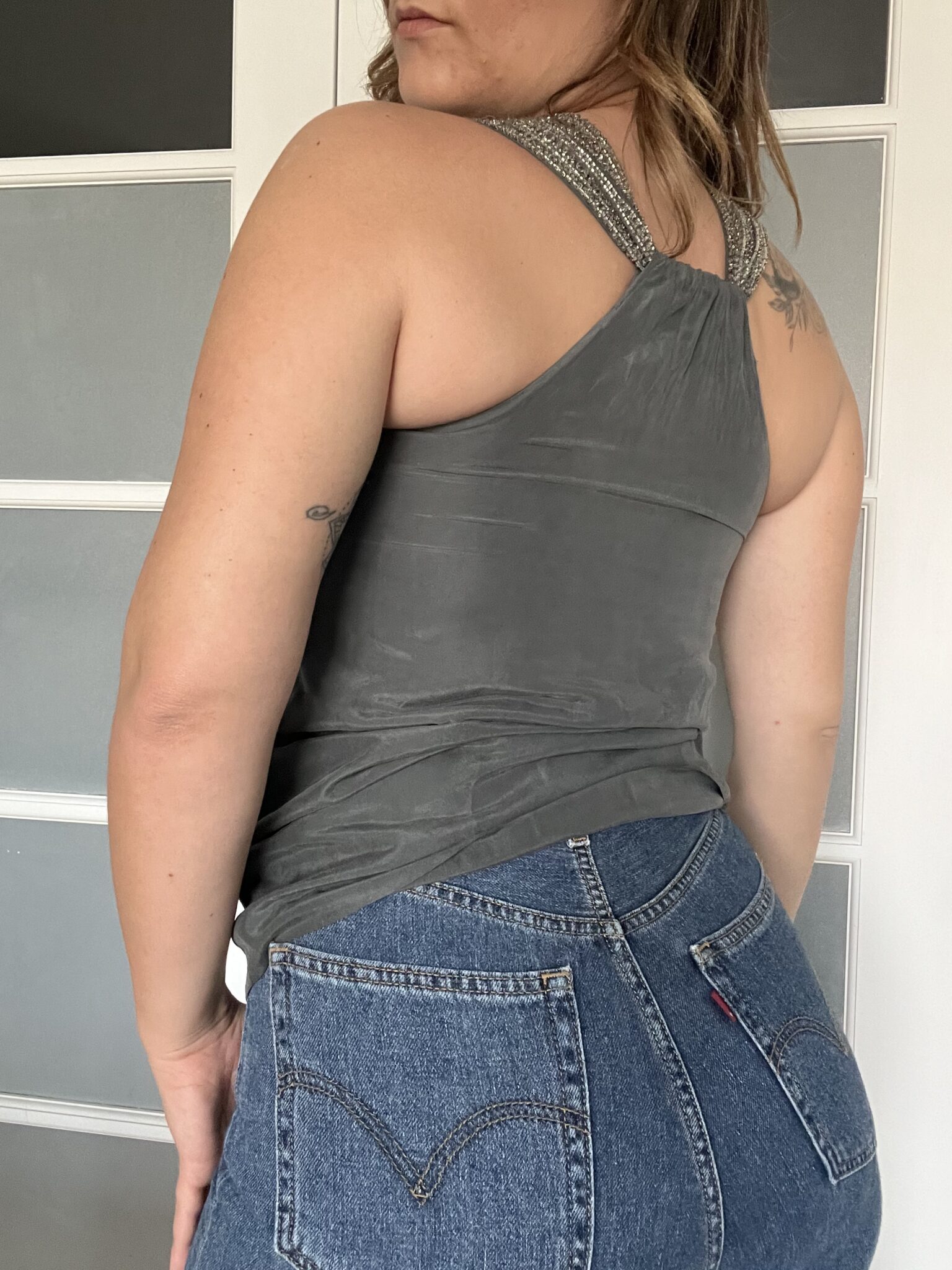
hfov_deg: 46.8
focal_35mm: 30
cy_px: 635
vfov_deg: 60.0
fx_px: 1100
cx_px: 476
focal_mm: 2.71
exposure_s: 1/60
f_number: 2.2
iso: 320
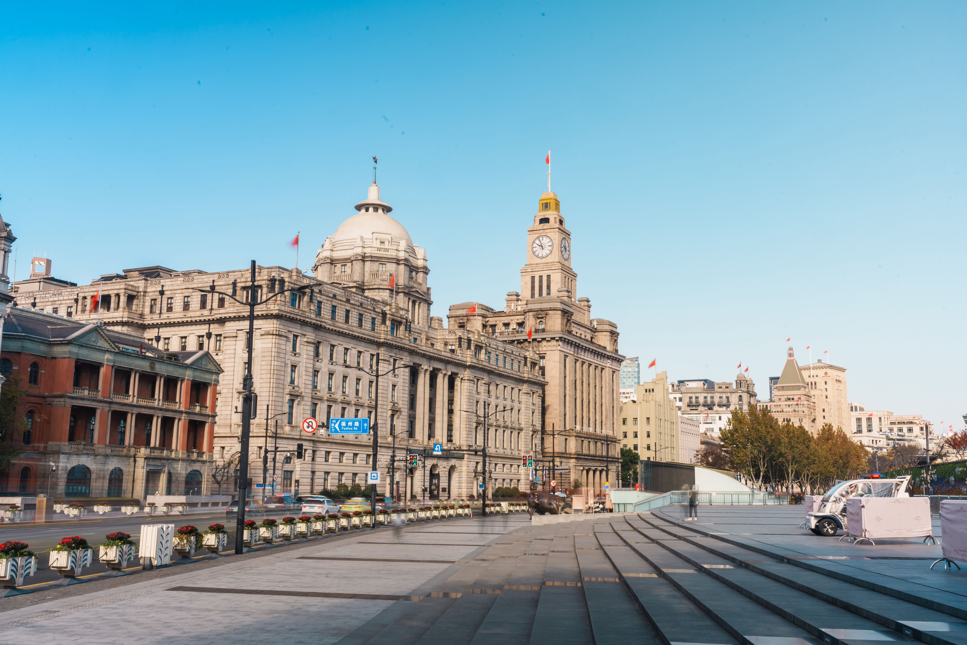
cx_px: 484
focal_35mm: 35
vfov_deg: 37.9
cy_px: 322
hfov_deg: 54.4
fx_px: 940
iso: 100
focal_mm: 35
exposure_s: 13
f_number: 22
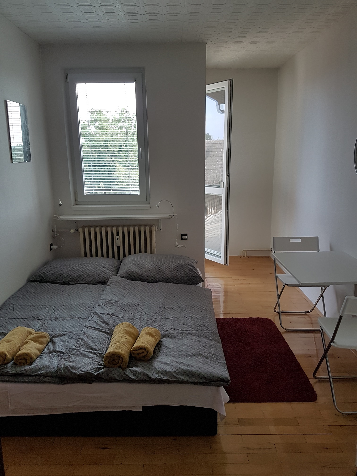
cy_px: 238
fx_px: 358
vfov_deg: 67.3
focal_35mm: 26
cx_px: 178
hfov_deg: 53.1
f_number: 1.7
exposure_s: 1/100
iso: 40
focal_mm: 4.2
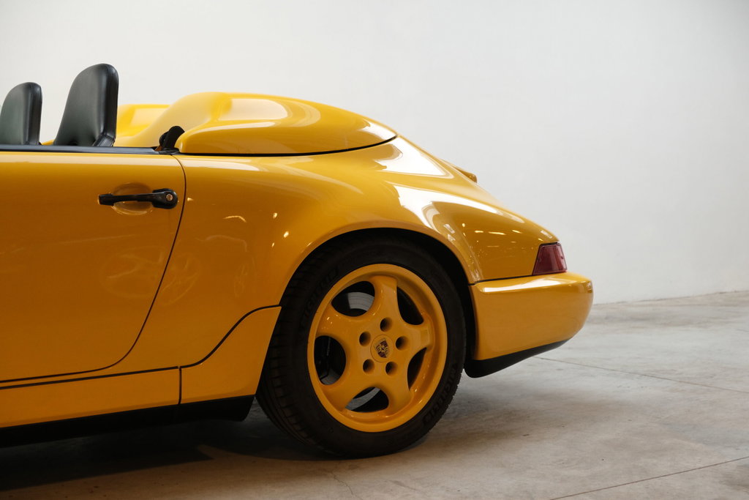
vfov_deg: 24.2
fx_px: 1165
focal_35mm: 56
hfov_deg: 35.6
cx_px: 374
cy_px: 250
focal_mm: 37.4
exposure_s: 1/100
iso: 1250
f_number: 3.6
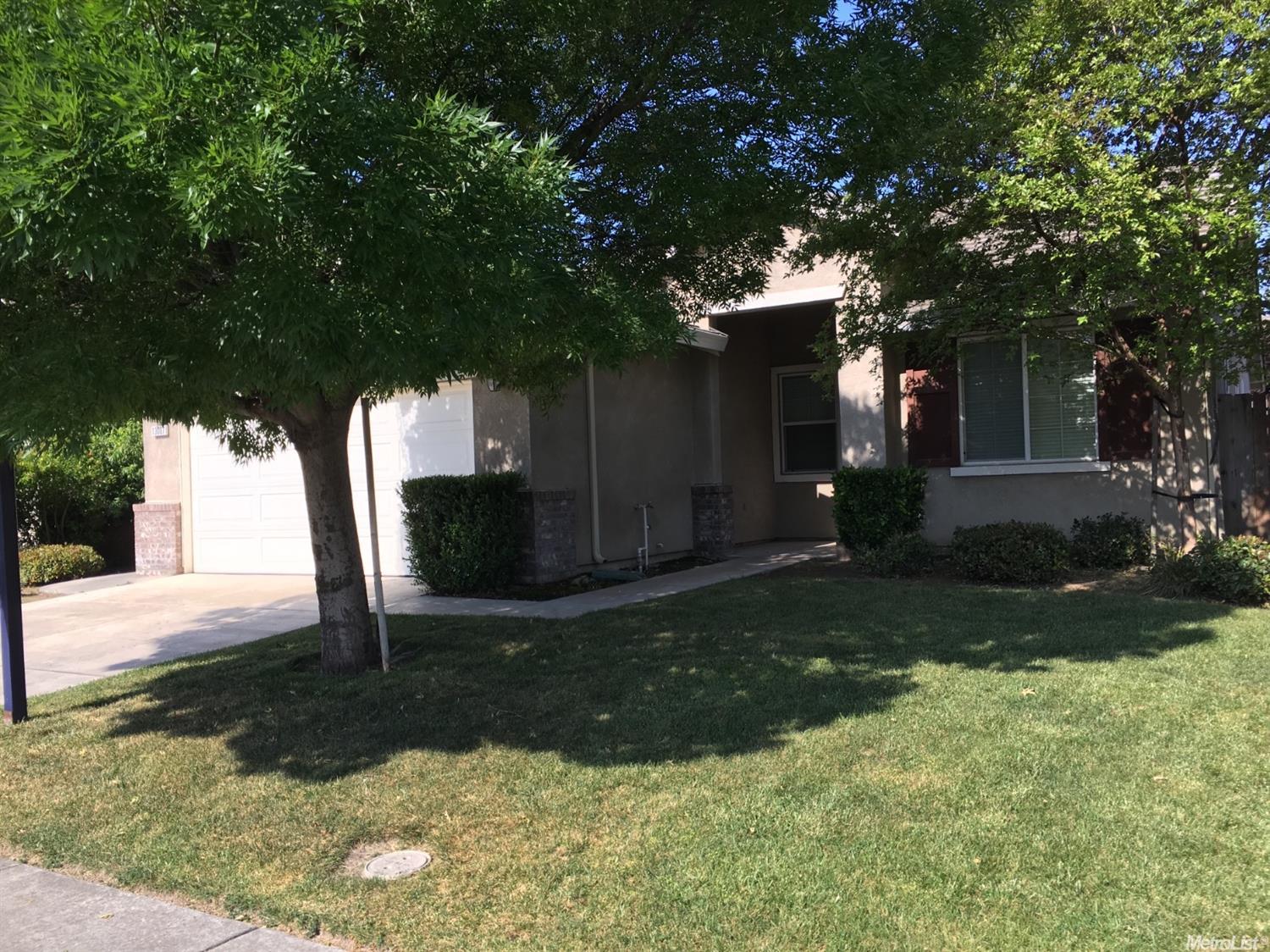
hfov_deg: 61.7
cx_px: 635
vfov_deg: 48.2
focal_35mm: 29
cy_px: 476
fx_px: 1064
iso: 25
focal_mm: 4.15
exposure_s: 1/646
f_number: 2.2
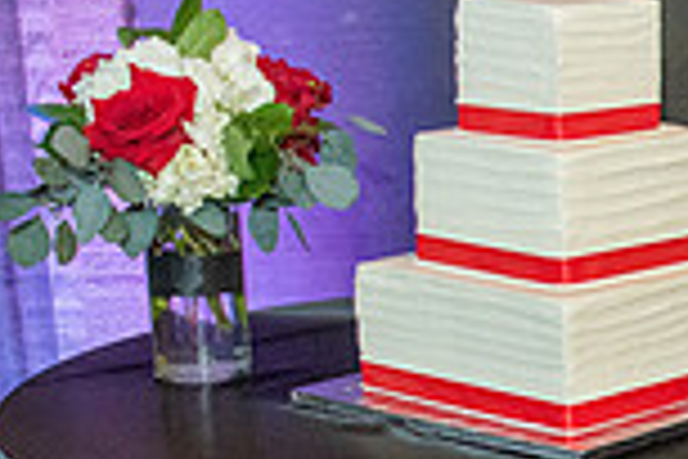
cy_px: 482
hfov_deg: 14.9
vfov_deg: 10.8
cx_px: 1087
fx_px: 2408
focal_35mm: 126
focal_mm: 24
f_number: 2.8
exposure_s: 1/160
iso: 1250
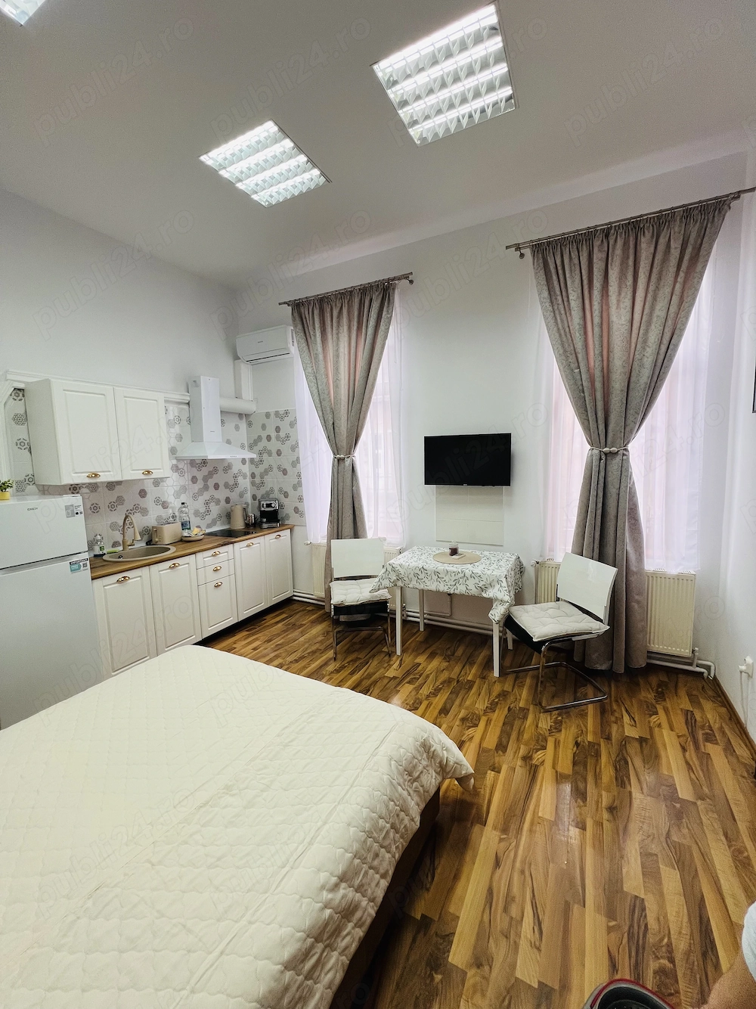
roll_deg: +2.0
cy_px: 504
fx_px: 379
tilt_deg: -5.9
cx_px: 378
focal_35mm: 13
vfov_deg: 106.2
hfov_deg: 89.9
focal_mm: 1.57
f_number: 1.8
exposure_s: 1/100
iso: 64
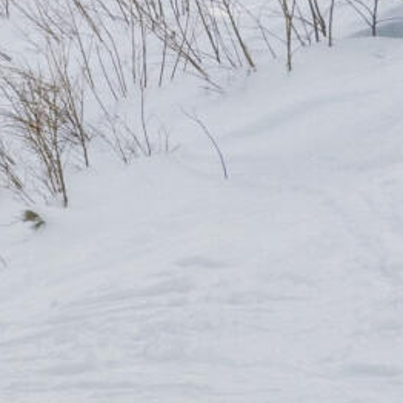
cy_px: -660
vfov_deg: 4.2
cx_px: -1841
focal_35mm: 409
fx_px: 5387
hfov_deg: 3.7
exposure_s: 1/400
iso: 500
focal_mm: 42
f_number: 14
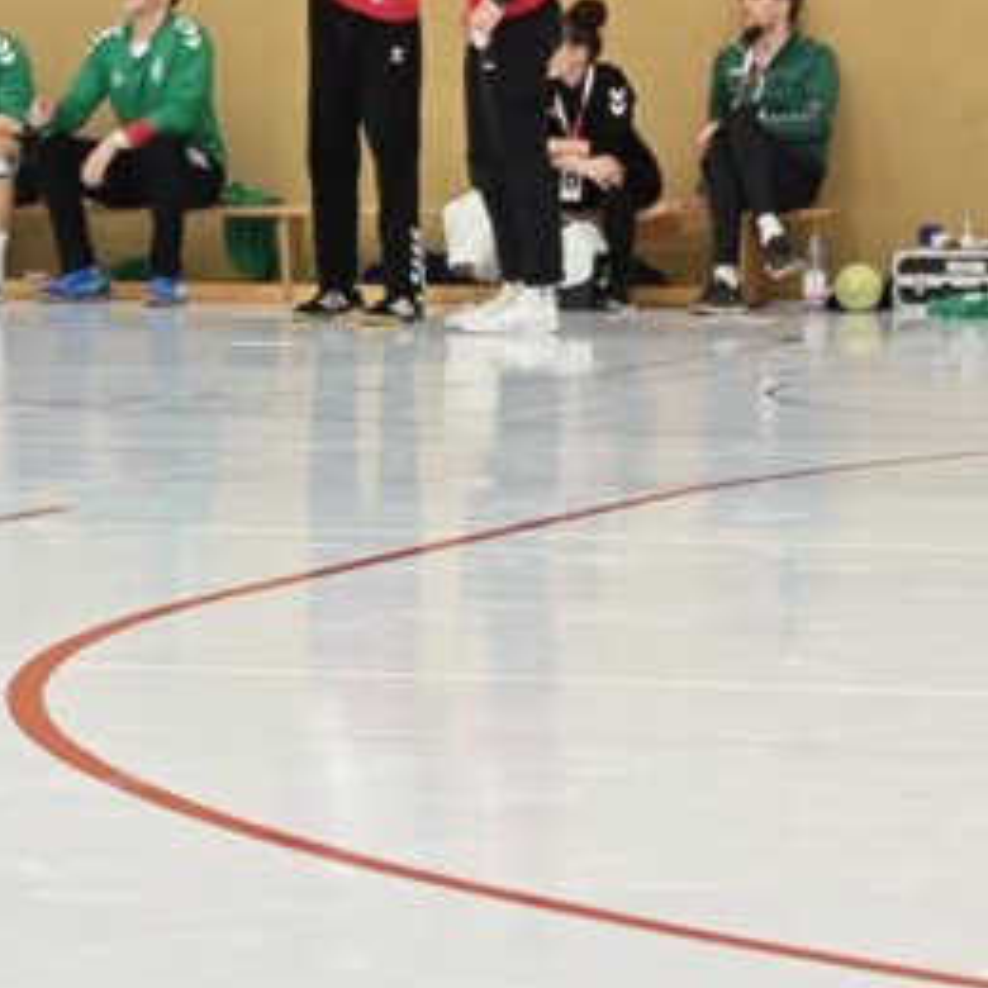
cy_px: 239
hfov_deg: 17.1
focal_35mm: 102
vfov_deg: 17.0
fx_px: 3294
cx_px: 437
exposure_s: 1/33.3
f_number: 2
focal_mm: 7.06
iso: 250
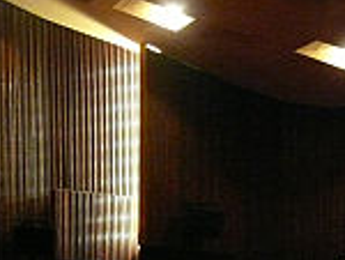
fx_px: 1048
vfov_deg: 13.5
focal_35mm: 105
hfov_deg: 18.7
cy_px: 364
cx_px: 152
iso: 800
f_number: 2.8
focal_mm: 7.4
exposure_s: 1/15
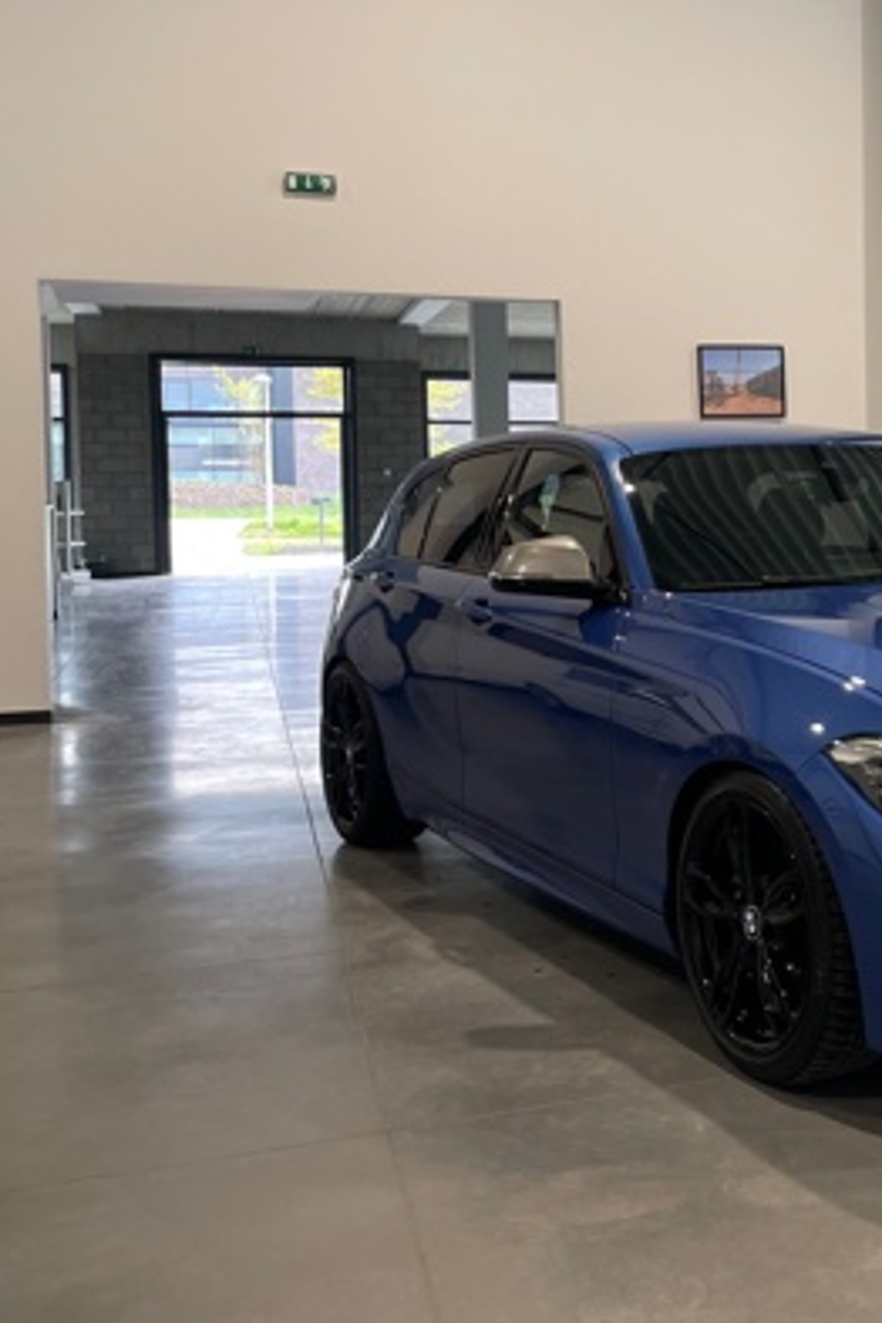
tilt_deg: -3.1
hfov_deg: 28.5
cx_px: 899
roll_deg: +0.6
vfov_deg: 44.4
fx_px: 1617
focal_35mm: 44
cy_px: 572
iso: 80
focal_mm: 4.2
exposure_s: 1/100
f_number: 1.6
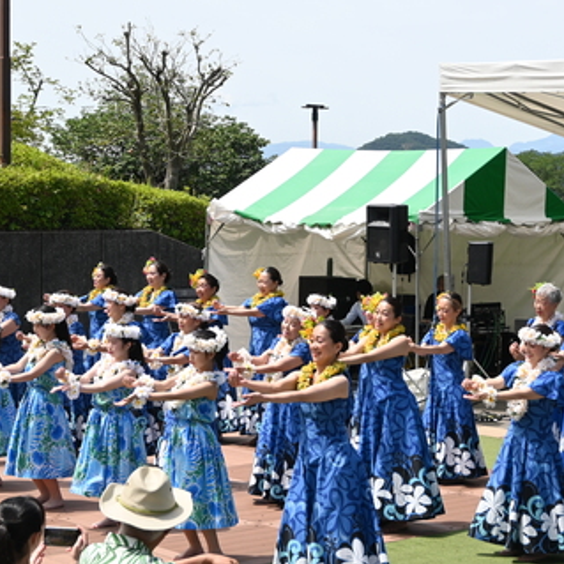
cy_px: 298
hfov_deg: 19.9
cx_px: 316
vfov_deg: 19.9
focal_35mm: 87
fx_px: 1604
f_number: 5
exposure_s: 1/800
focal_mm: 34
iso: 320
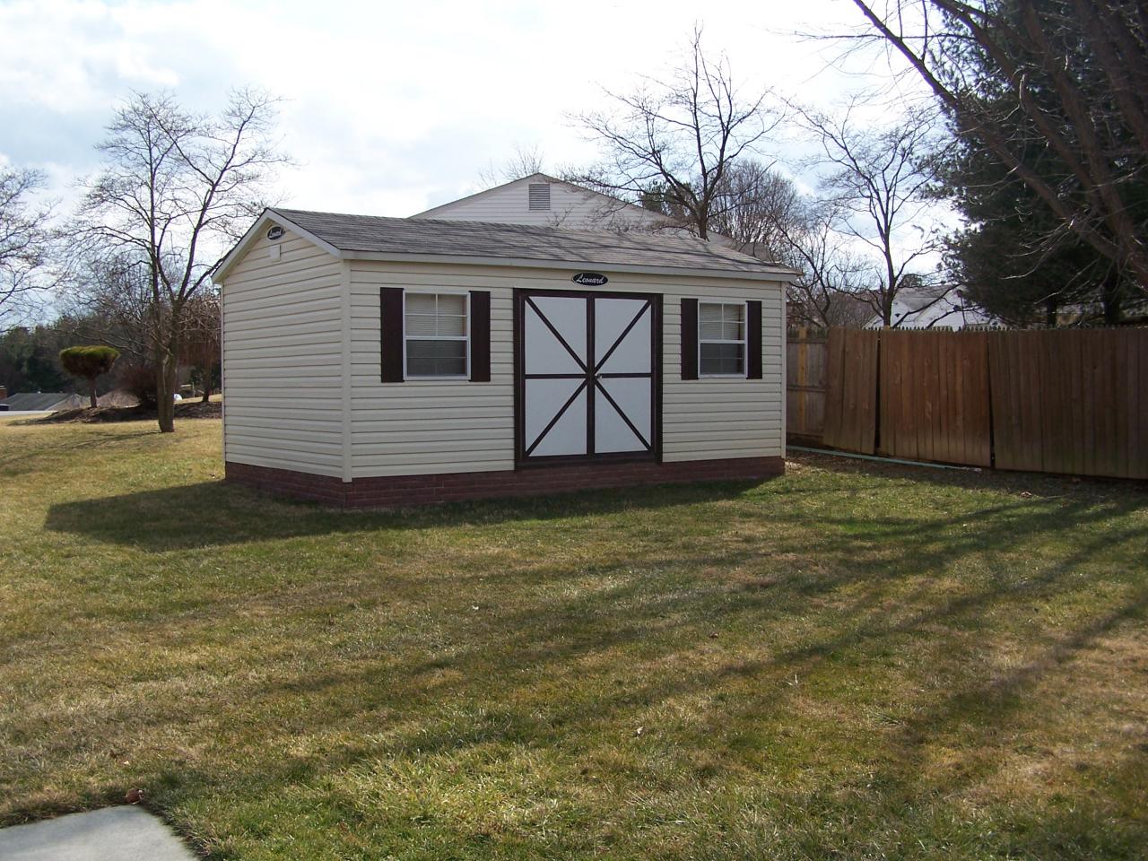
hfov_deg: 49.0
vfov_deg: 37.7
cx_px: 574
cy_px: 430
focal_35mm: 38
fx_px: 1260
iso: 80
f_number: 4
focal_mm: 6.3
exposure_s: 1/800
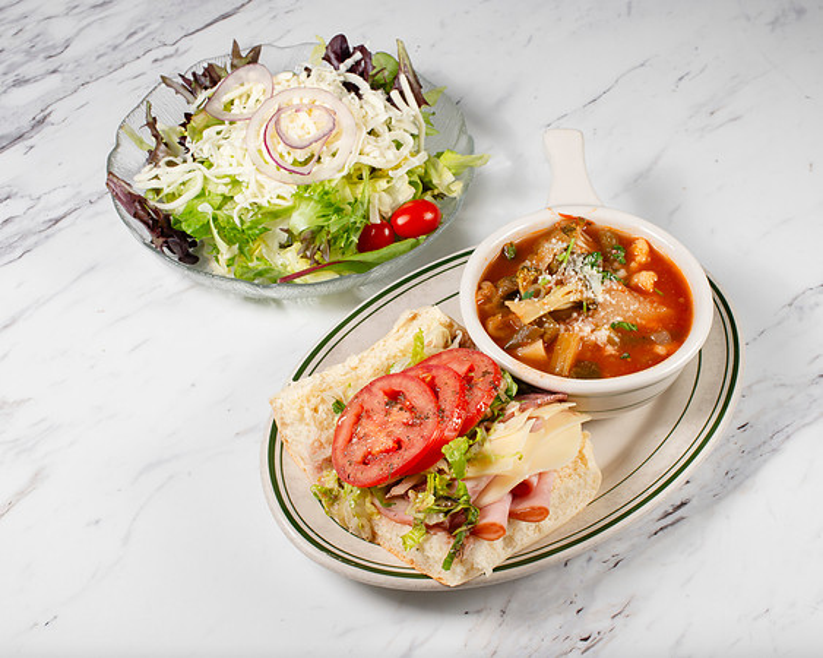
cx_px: 425
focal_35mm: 59
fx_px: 1444
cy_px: 333
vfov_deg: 25.7
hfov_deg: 31.8
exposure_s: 1/250
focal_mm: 50
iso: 200
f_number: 14
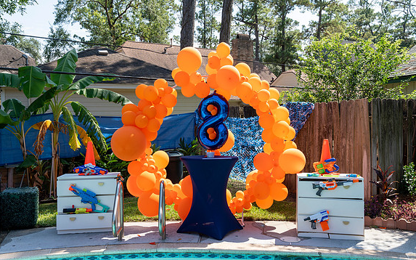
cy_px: 125
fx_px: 374
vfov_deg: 38.3
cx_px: 208
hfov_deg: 58.1
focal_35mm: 33
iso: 160
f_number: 9
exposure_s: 1/200
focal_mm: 32
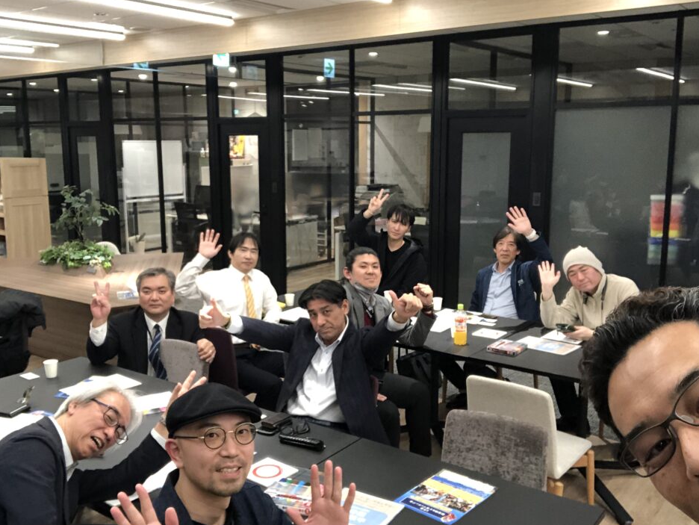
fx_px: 707
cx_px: 332
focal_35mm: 35
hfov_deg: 52.6
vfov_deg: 40.7
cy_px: 261
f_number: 2.2
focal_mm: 2.87
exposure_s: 1/60
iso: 250
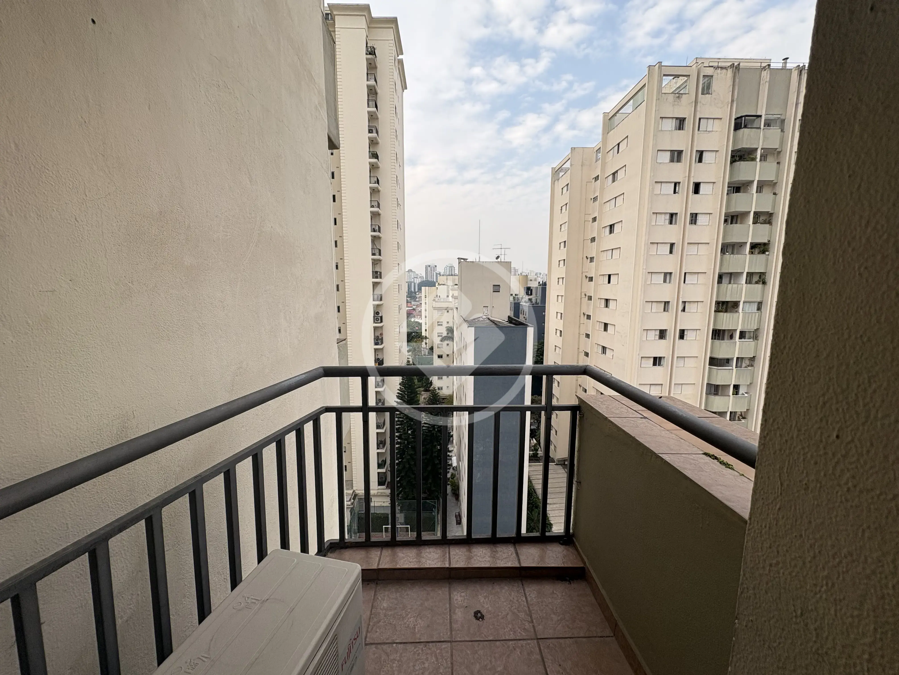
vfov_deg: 85.7
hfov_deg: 102.1
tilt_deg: -8.0
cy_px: 338
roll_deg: +0.4
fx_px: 364
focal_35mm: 14
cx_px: 450
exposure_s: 1/501
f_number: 2.2
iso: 40
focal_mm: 2.22
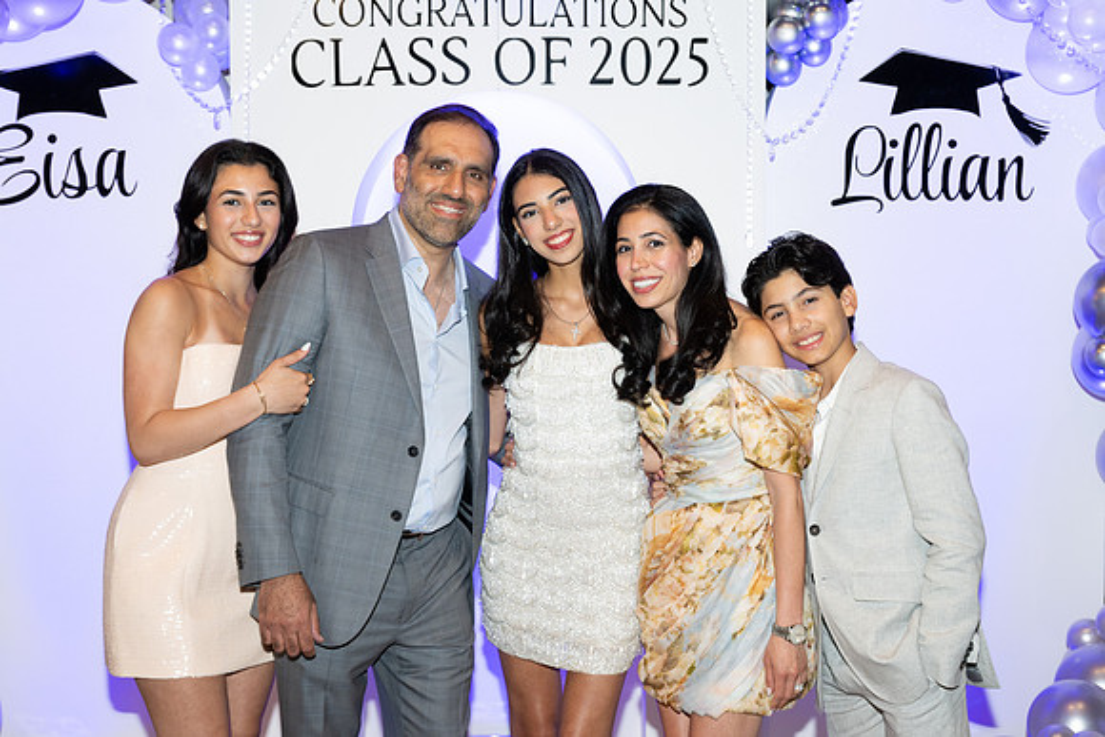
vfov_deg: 27.0
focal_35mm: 50
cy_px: 368
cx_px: 552
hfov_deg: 39.6
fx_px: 1535
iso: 1000
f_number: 5.6
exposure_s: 1/80
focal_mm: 50
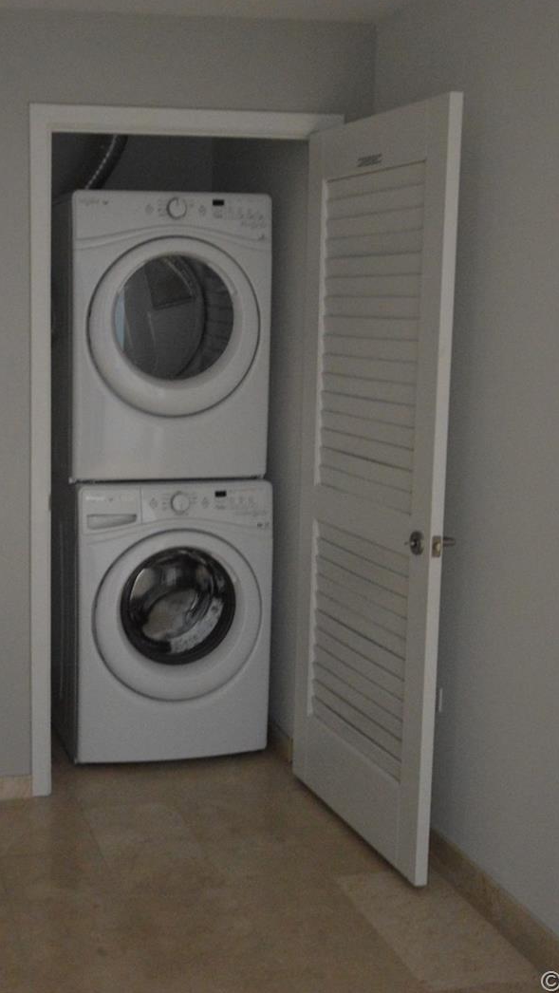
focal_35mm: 48
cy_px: 497
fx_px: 1264
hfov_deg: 24.4
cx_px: 90
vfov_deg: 42.9
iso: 3200
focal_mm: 20
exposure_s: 1/80
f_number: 3.5
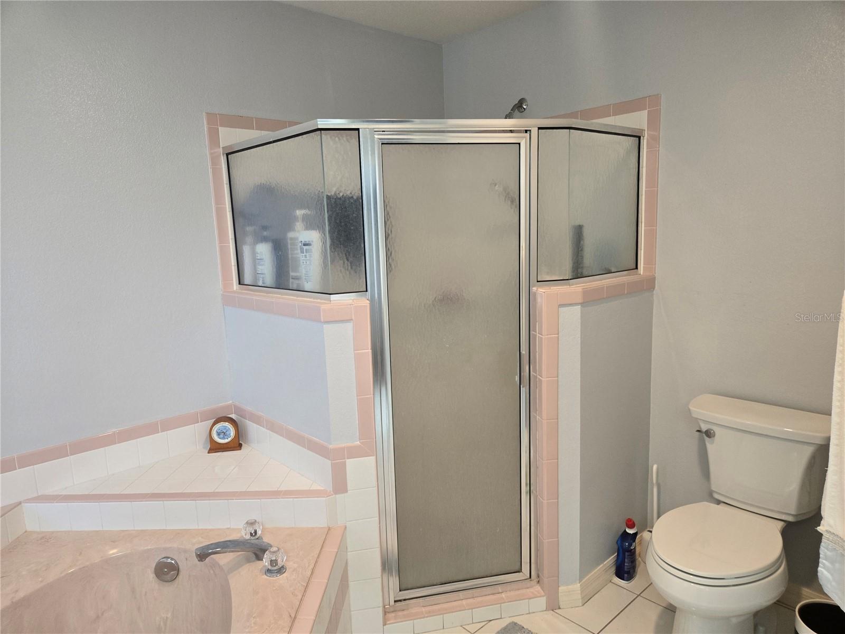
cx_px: 422
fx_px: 561
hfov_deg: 73.9
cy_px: 317
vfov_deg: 58.9
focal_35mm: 23
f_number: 1.8
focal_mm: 5.4
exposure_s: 1/120
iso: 250
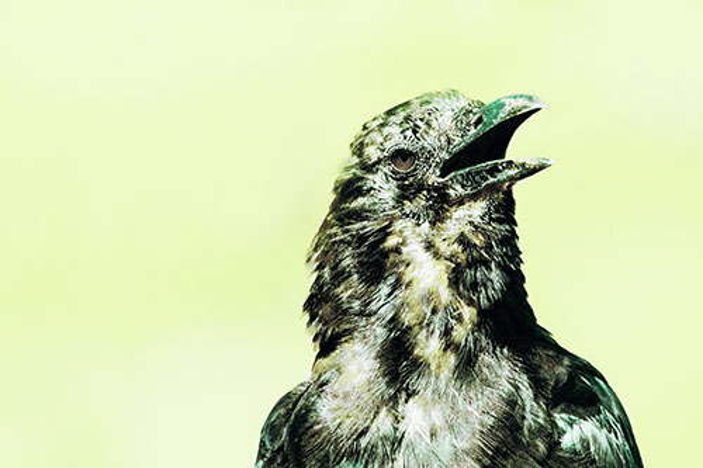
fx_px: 20496
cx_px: 352
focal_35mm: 1050
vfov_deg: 1.3
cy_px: 234
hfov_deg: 2.0
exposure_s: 1/2500
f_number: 12
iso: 2500
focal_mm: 1050
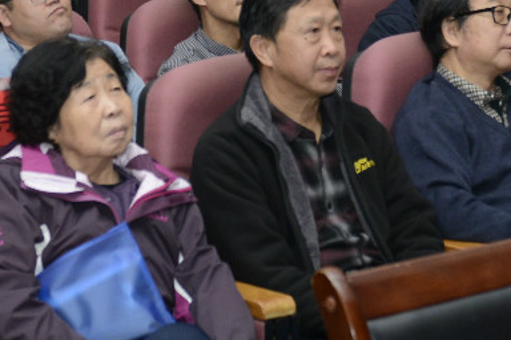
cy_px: -13
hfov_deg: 15.9
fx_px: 1831
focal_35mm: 129
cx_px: 238
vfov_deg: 10.5
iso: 1250
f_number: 3.5
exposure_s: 1/250
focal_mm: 31
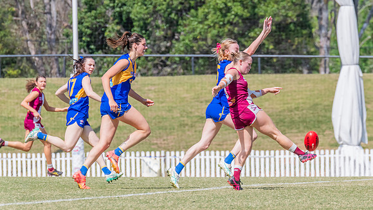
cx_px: 262
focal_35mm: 620
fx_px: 6134
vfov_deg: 2.0
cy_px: 107
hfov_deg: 3.5
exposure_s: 1/1250
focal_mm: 420
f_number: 13
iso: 800
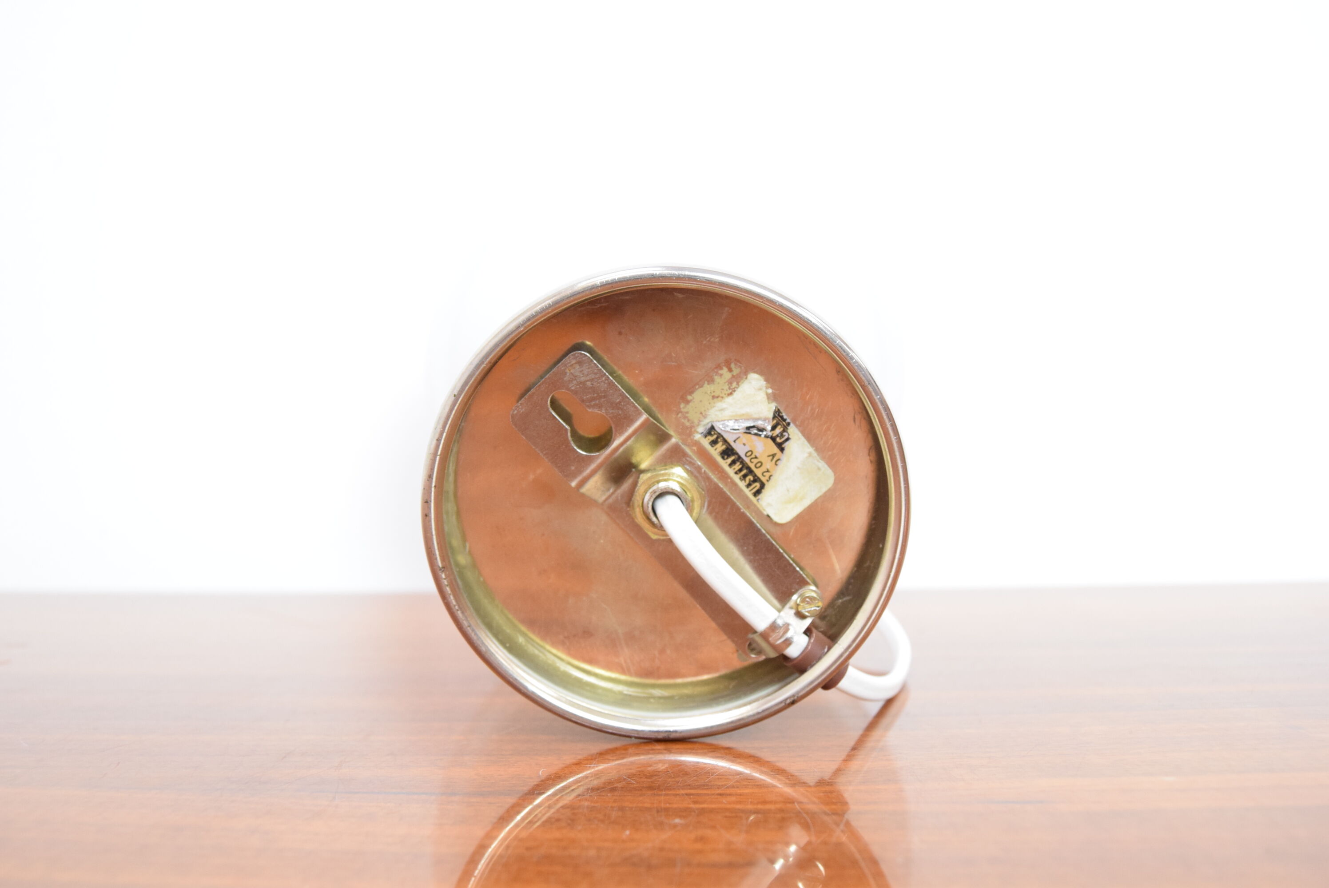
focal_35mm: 34
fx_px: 1275
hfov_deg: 55.1
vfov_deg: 38.4
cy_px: 444
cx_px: 664
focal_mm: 23
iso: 1600
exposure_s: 1/100
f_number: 5
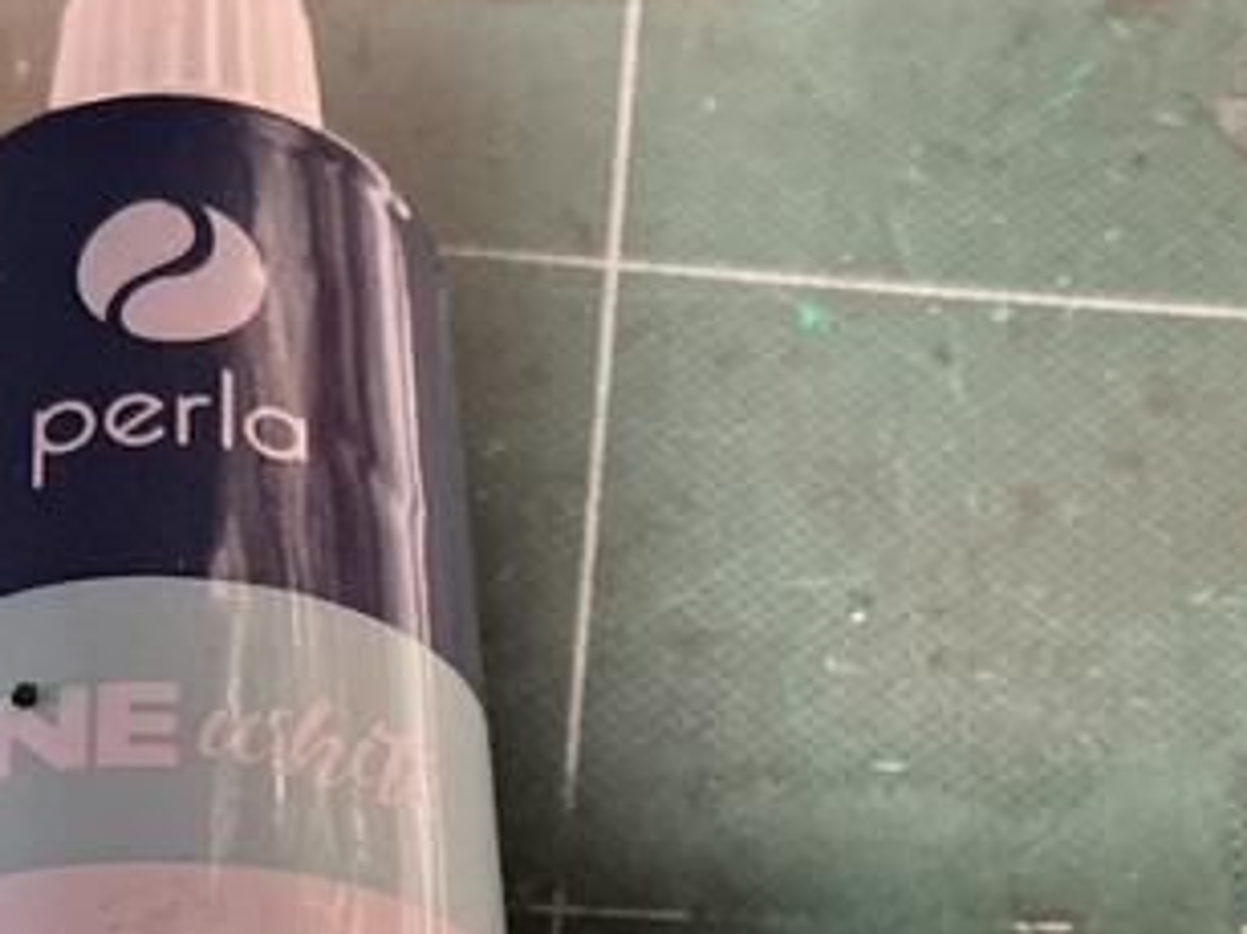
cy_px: 1204
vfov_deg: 16.4
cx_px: 658
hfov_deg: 23.0
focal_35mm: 85
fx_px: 3061
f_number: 1.8
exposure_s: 1/33
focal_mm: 3
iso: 250
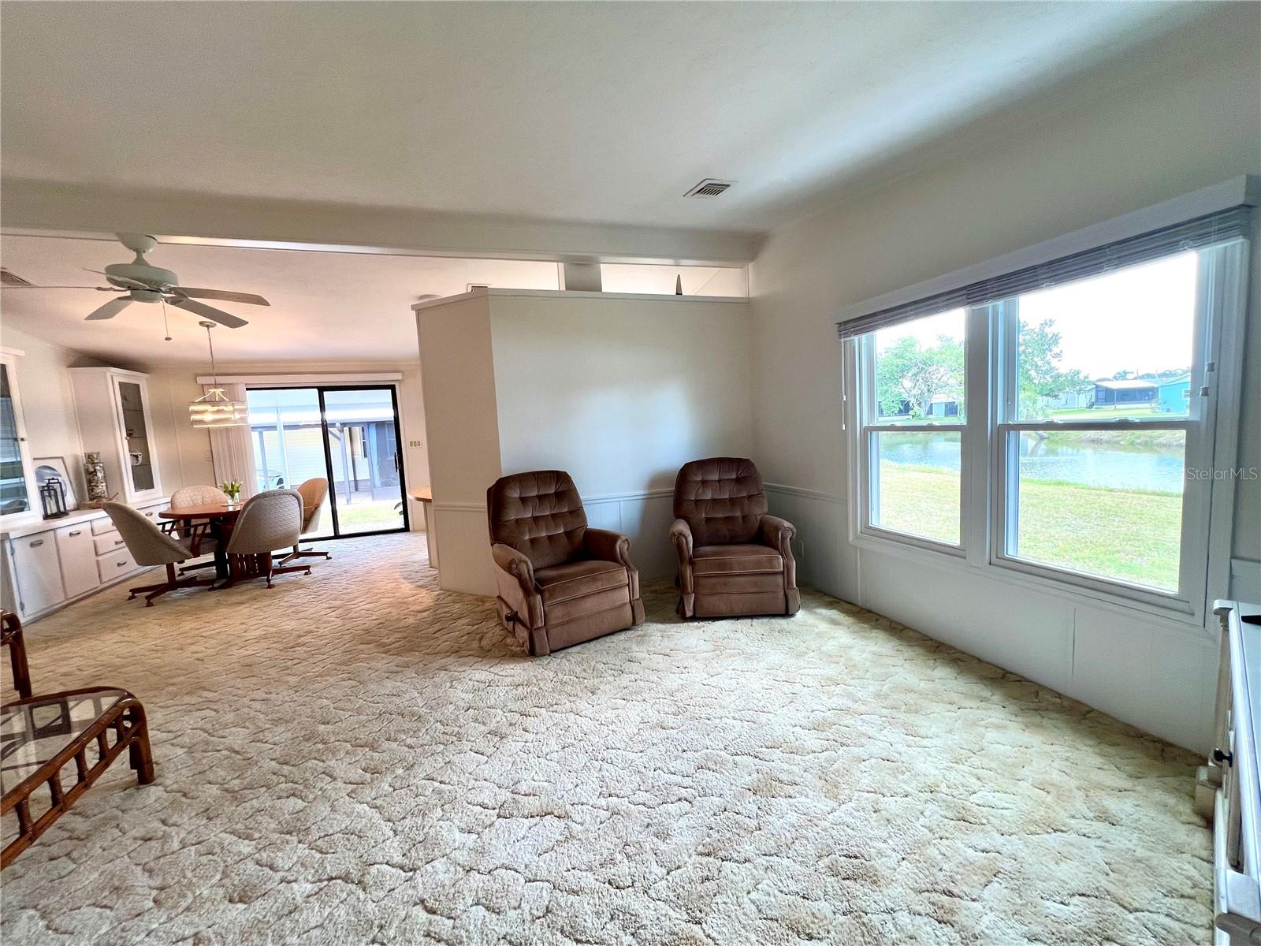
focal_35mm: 13
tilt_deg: -5.9
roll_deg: +3.7
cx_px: 630
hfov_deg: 106.2
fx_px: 474
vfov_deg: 89.9
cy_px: 473
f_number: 1.8
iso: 50
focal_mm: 1.57
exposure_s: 1/120
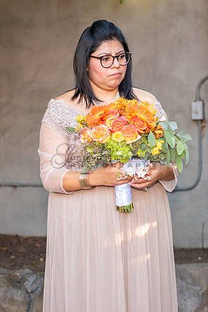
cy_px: 157
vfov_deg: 16.1
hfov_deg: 10.8
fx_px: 1103
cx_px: 120
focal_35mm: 127
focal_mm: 70
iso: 500
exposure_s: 1/250
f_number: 3.2
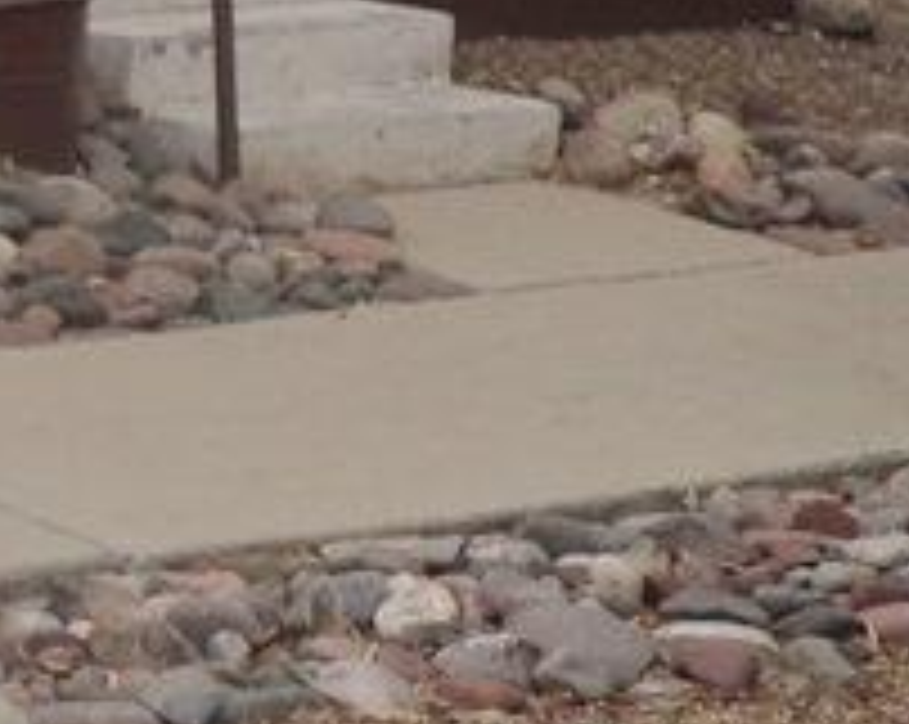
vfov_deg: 9.7
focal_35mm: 150
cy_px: -652
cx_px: -932
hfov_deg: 11.5
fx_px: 4030
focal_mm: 5.5
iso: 125
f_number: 2.8
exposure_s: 1/1000
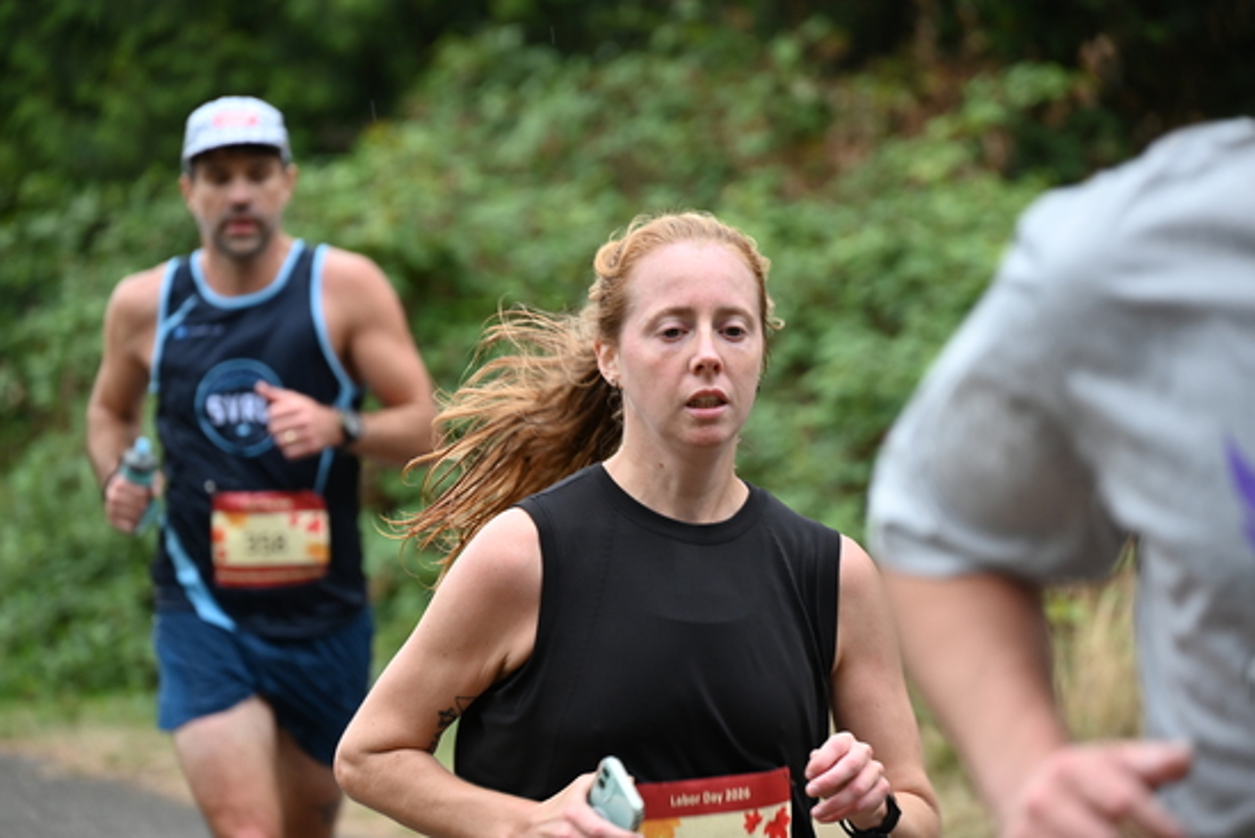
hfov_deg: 10.3
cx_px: 628
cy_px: 419
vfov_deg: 6.9
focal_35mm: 200
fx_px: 6974
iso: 1000
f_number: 6.3
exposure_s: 1/250
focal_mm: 200
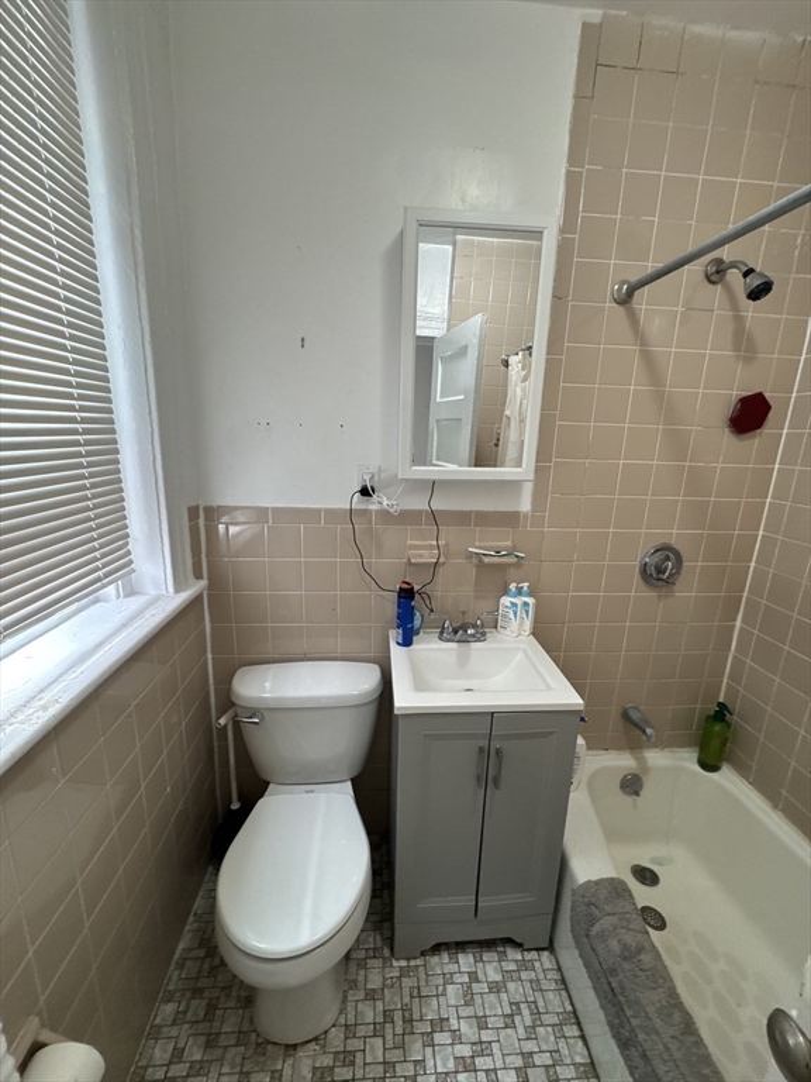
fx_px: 437
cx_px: 406
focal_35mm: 14
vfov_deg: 102.1
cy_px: 541
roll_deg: -2.9
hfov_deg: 85.7
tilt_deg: -15.0
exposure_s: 1/120
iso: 320
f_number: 2.2
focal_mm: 2.22
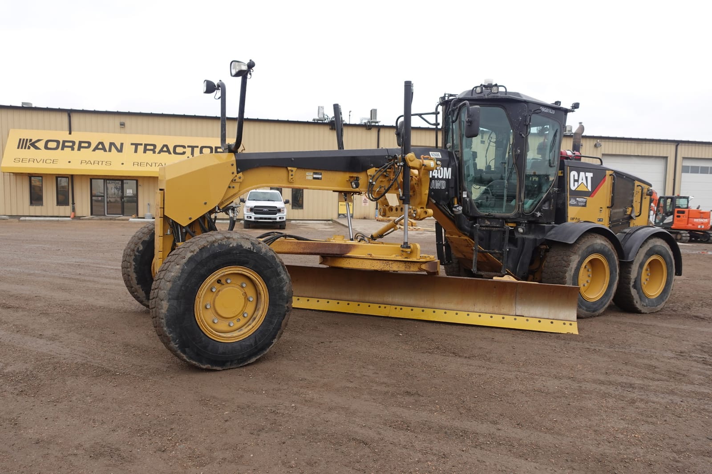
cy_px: 237
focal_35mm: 24
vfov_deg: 53.1
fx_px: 475
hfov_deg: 73.8
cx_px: 356
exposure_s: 1/125
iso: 125
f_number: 4
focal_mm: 9.4
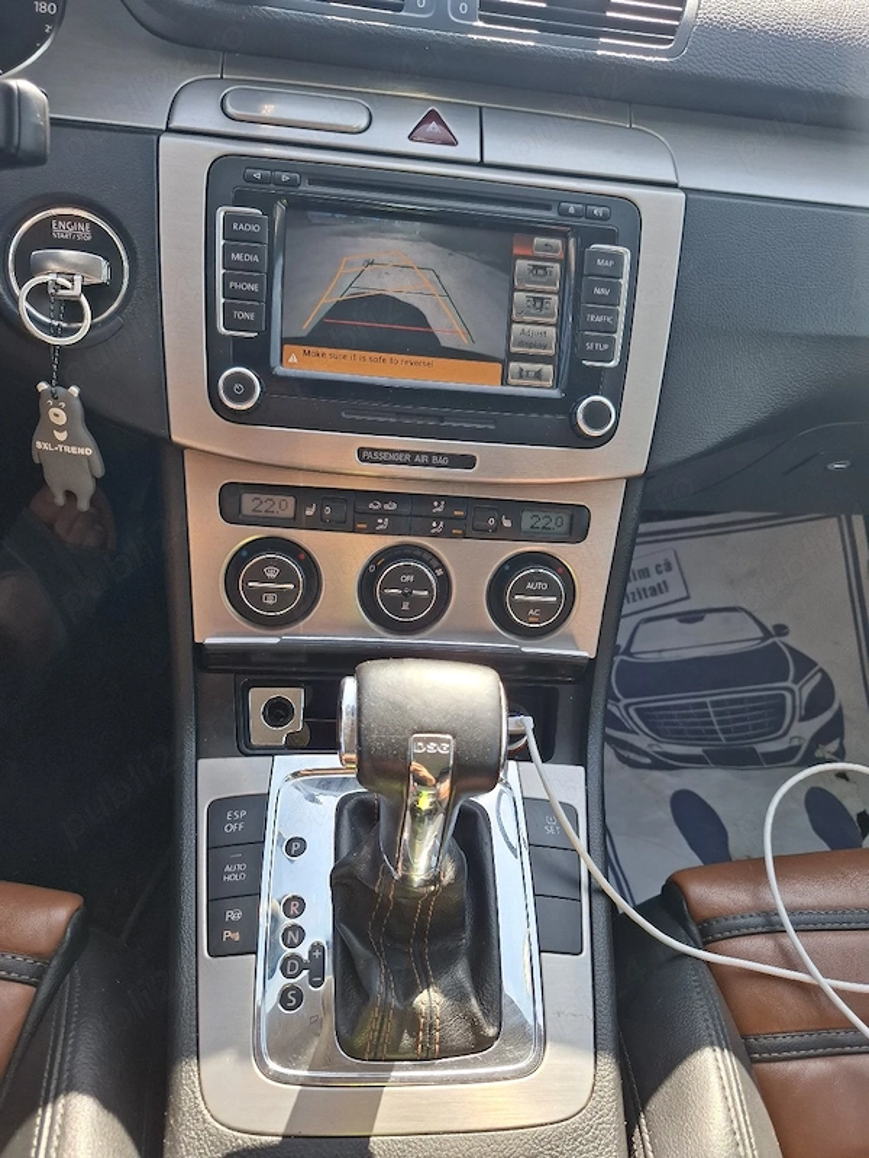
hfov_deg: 58.9
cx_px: 434
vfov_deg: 73.9
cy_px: 579
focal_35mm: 23
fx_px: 770
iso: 50
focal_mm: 5.54
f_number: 1.8
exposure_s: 1/154
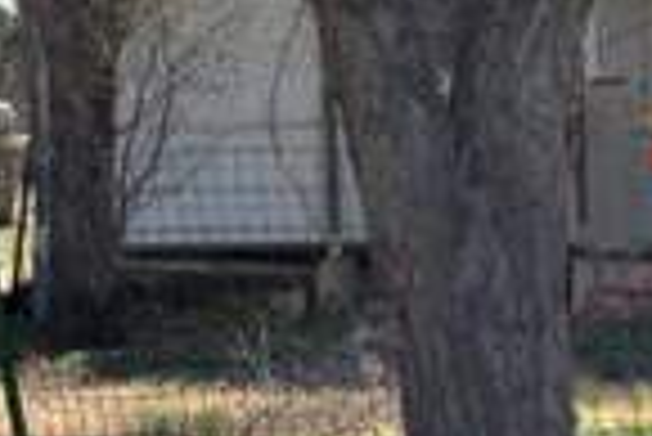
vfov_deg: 8.6
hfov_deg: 12.4
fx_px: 2883
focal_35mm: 159
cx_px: 917
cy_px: 63
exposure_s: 1/125
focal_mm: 32
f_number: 5.6
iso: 100
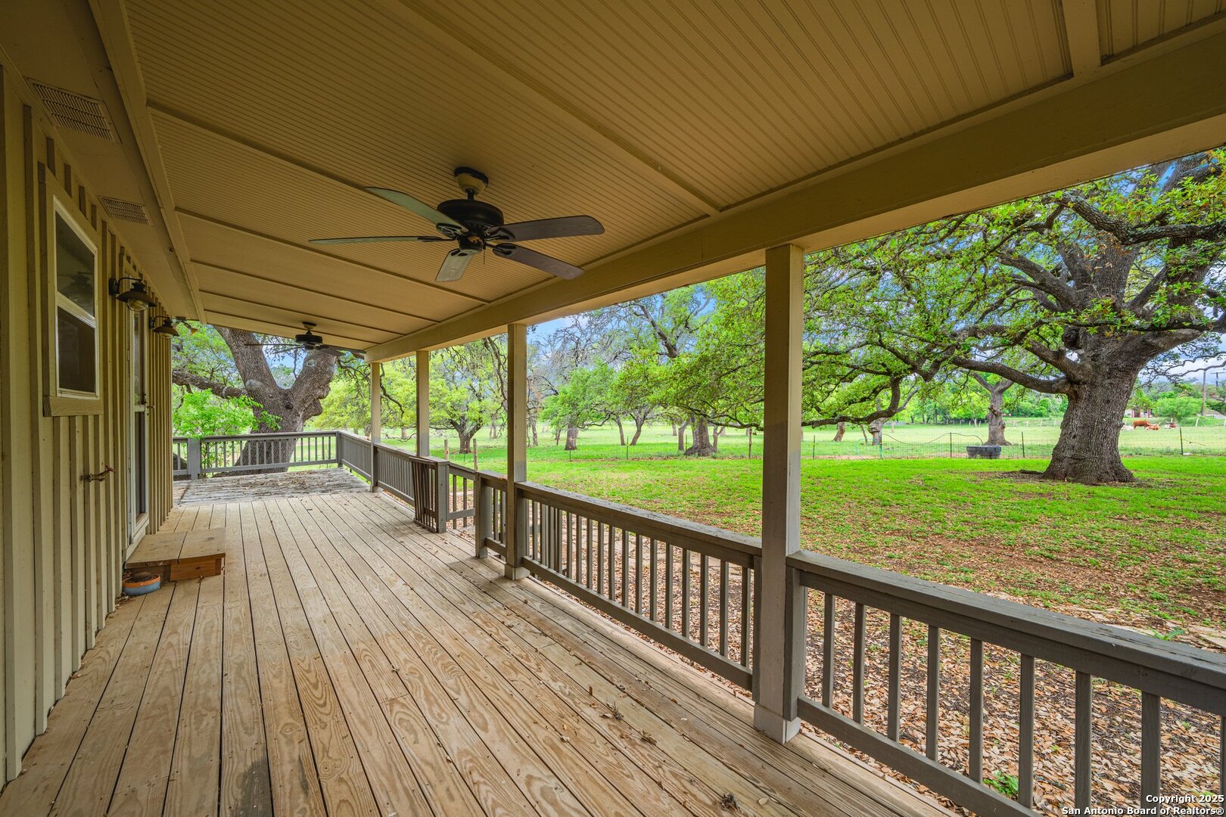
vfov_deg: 81.2
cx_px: 613
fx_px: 477
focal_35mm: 14
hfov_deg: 104.3
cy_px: 408
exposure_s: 1/13
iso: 100
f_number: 8
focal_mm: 14
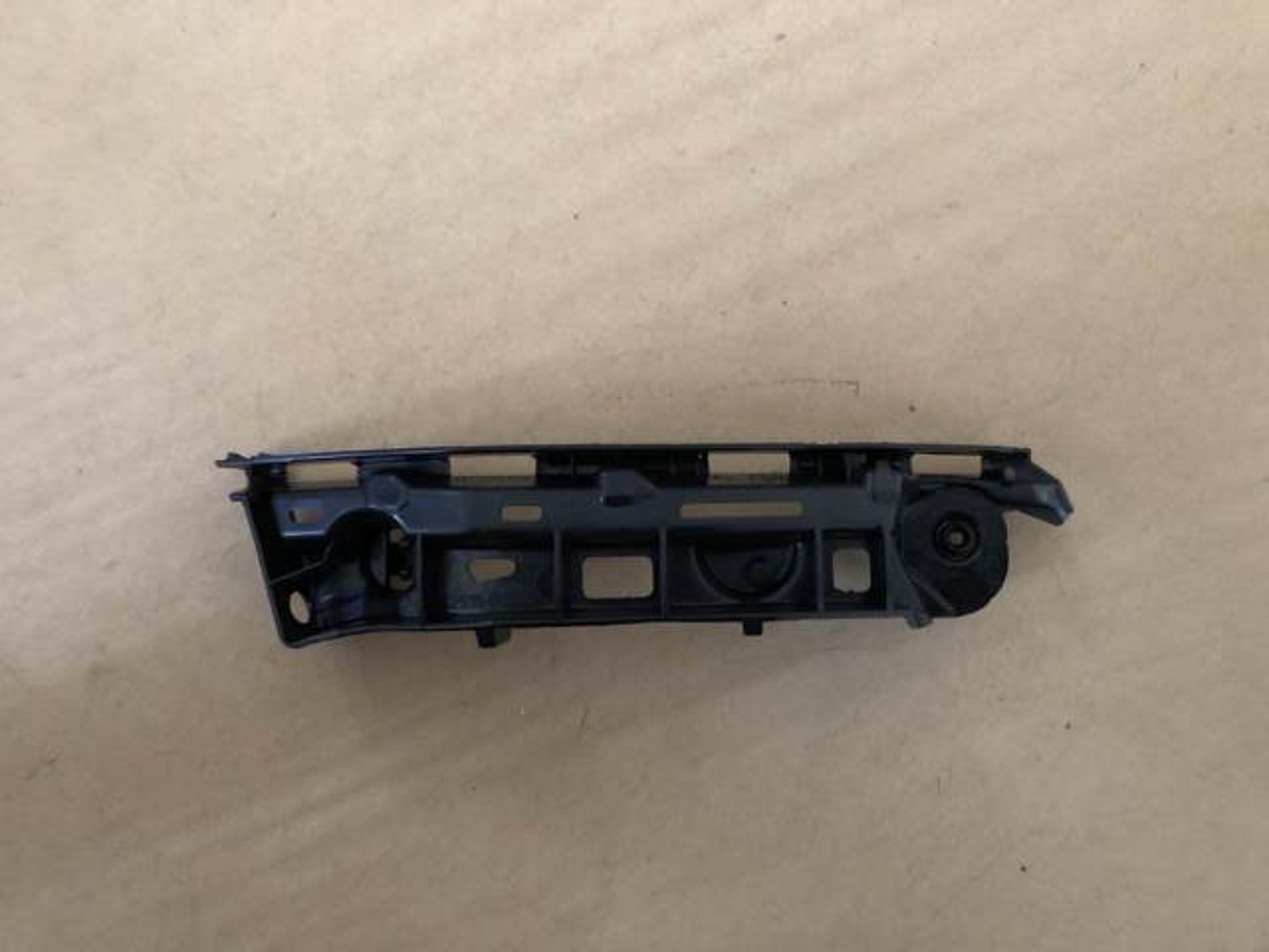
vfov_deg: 49.7
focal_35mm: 28
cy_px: 476
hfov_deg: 63.4
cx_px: 634
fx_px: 1026
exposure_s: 1/4
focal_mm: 4
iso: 125
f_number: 1.8
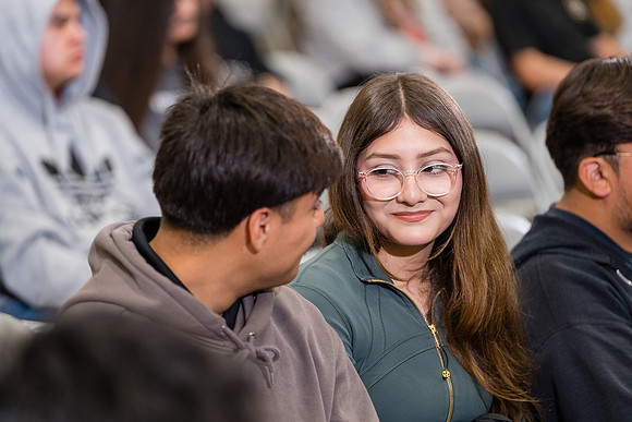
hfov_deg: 13.6
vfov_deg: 9.1
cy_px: 211
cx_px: 316
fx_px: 2651
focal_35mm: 151
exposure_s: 1/250
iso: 1600
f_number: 2.8
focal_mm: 151
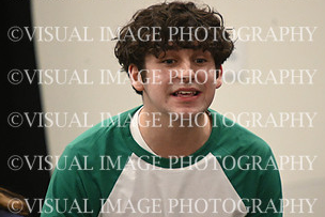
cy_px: 98
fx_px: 8607
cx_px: 162
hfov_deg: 2.2
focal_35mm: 953
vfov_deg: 1.4
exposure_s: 1/250
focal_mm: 500
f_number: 6.3
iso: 8000
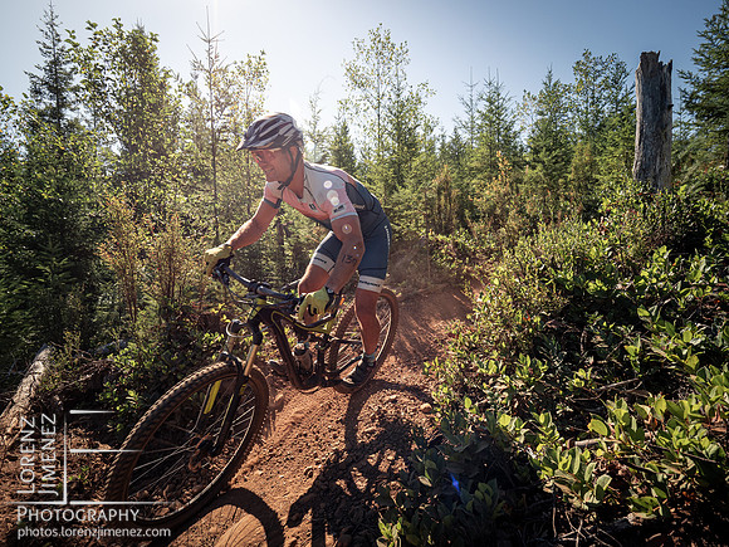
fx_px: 379
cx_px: 364
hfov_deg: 87.8
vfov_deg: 71.6
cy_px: 274
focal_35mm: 18
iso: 320
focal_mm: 9
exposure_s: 1/1000
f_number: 4
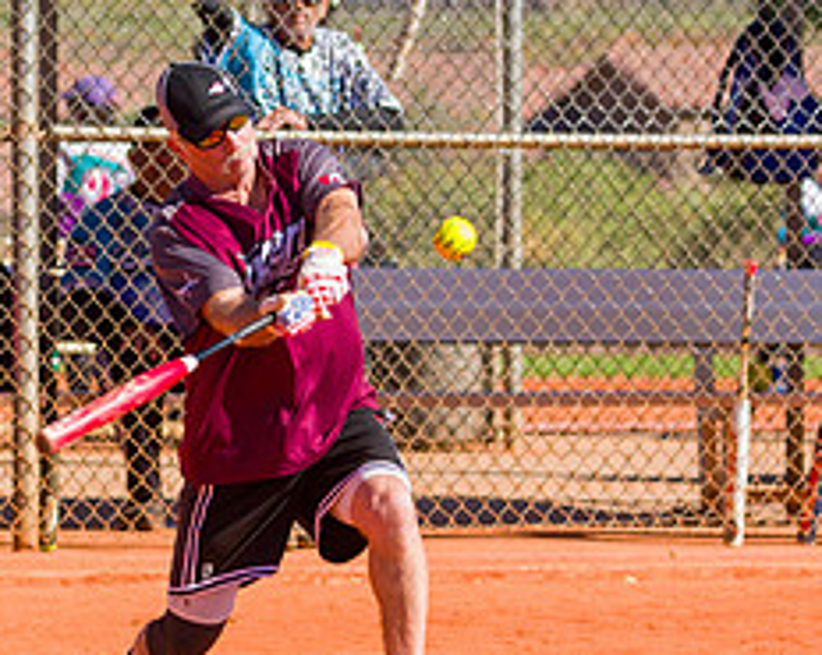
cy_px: 191
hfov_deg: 3.7
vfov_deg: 3.0
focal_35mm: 523
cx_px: -4
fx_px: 12708
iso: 400
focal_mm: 165
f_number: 5
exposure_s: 1/1600
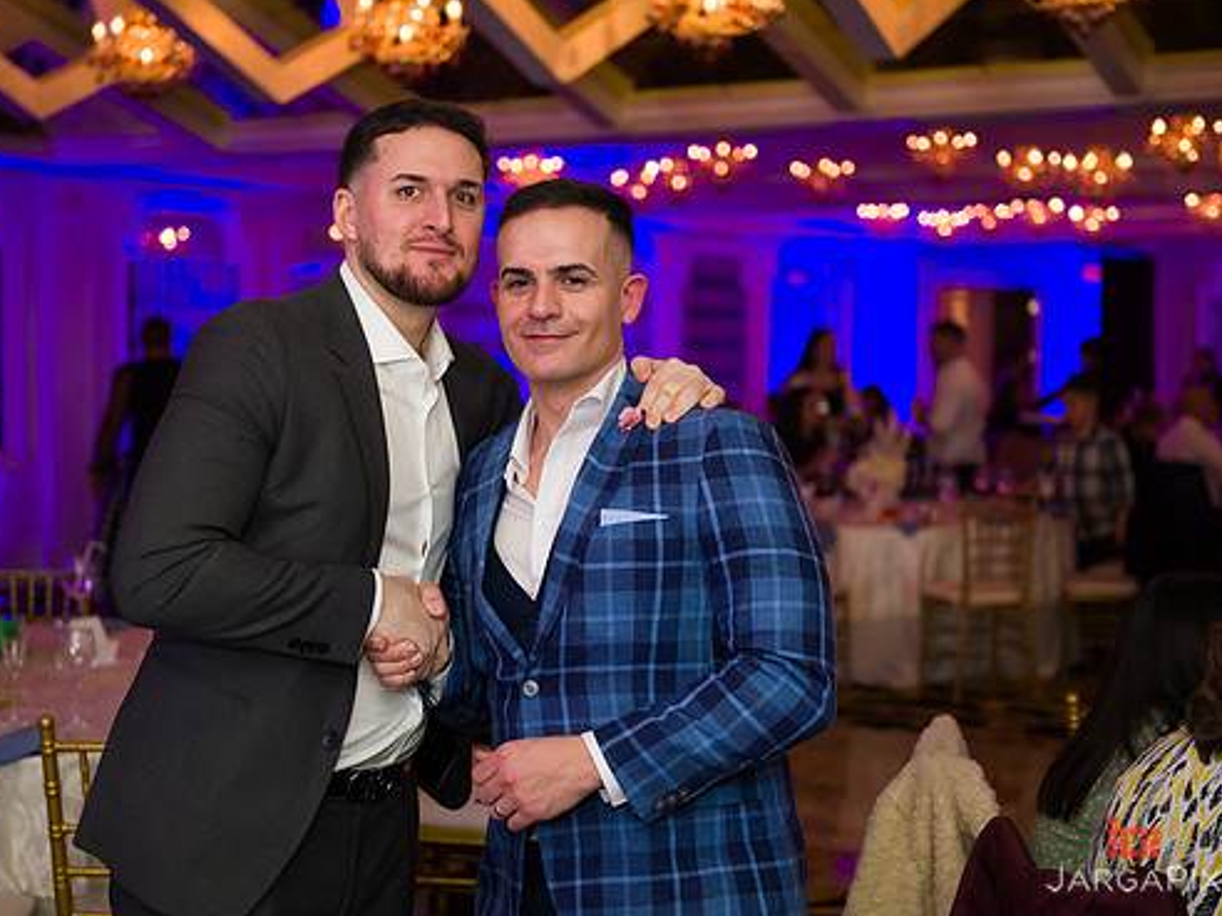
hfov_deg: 32.7
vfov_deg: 24.8
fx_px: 2083
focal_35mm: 59
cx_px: 564
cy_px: 465
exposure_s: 1/125
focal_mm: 52
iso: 1000
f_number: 3.2
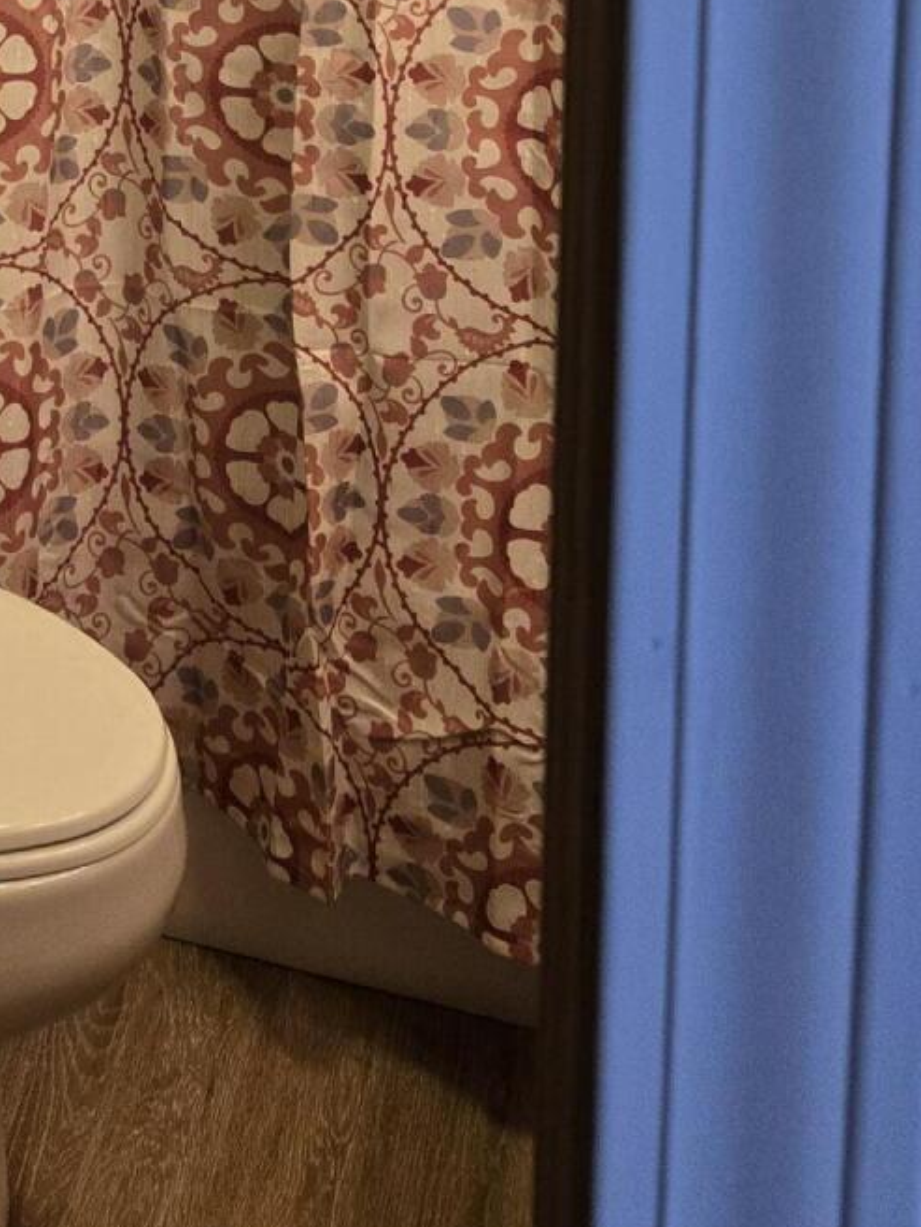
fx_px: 2482
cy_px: -433
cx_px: -278
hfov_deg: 19.4
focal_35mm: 70
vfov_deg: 23.9
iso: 320
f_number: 1.8
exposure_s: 1/120
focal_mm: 5.4
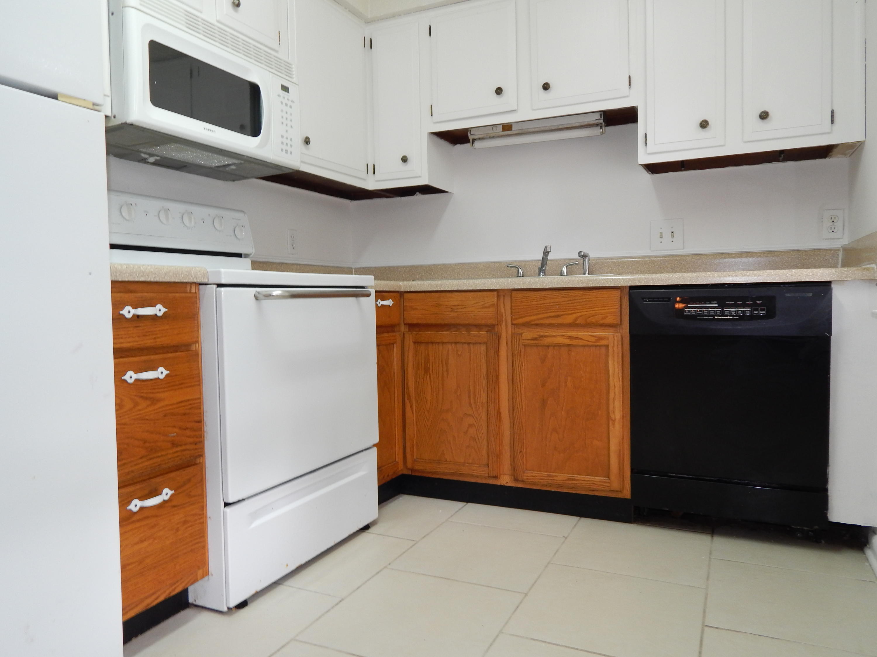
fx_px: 633
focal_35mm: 25
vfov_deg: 54.9
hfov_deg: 69.4
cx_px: 438
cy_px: 328
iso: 180
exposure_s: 1/30
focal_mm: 4.5
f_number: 3.1
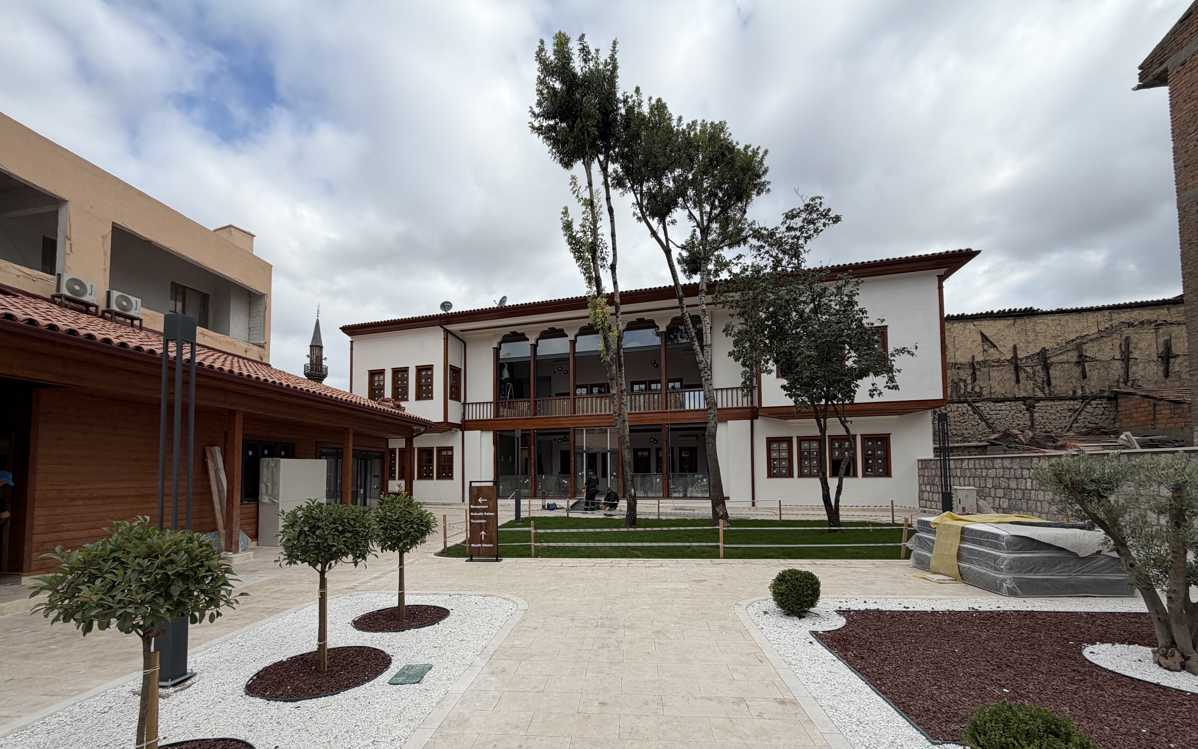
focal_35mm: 15
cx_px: 597
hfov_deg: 101.5
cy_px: 450
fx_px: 490
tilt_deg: +2.4
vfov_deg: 74.0
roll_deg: +0.0
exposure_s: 1/770
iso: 20
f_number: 2.2
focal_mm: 2.22
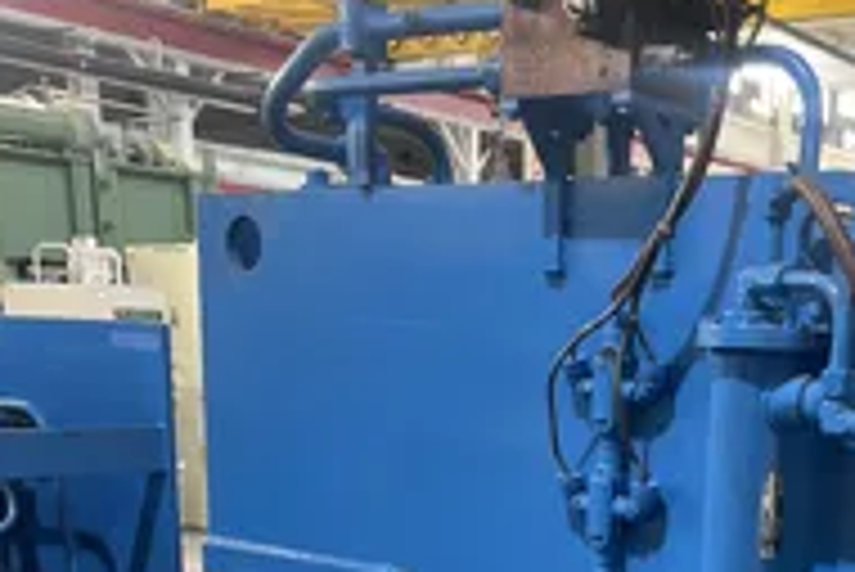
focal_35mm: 57
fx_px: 1355
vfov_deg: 21.5
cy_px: 743
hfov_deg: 34.4
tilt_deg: -16.3
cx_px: 630
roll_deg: -2.4
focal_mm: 5.7
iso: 125
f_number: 1.5
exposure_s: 1/109
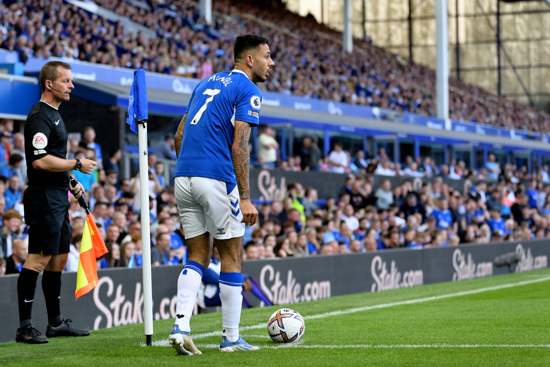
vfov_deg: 14.4
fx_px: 1451
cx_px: 275
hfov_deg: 21.5
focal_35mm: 95
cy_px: 184
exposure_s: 1/1600
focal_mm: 95
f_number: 2.8
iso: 1000
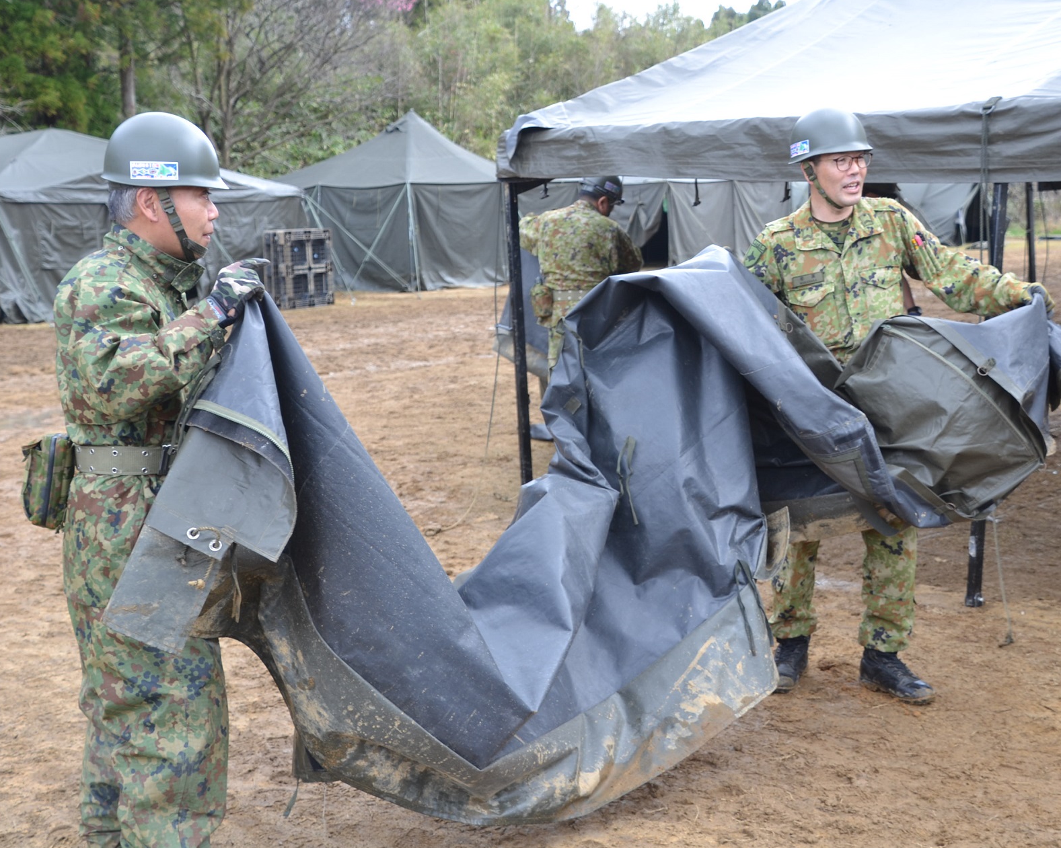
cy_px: 424
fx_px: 1507
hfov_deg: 38.8
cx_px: 555
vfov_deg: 31.4
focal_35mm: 48
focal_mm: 28
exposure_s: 1/100
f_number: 5
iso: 100
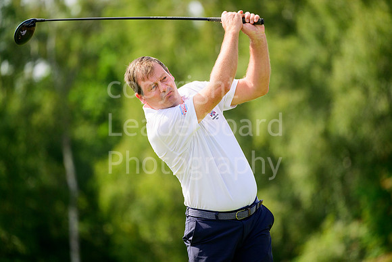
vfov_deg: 4.0
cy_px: 131
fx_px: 3703
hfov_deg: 6.1
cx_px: 196
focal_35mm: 340
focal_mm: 340
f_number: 5.3
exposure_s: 1/2500
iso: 800
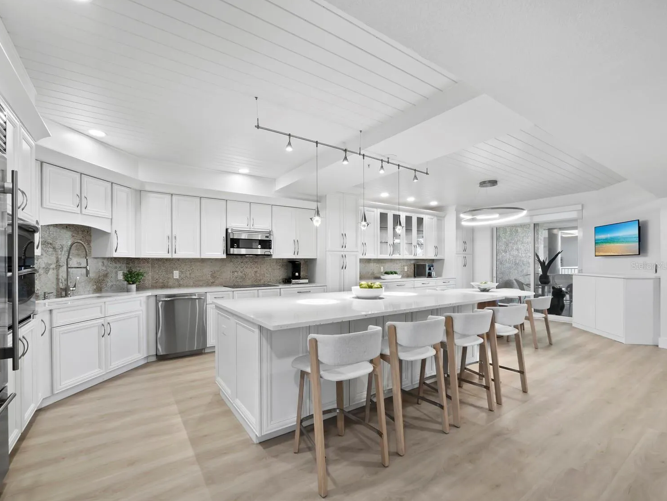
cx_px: 316
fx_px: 289
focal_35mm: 15
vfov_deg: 81.7
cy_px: 265
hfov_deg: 98.0
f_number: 11
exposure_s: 1/2
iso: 400
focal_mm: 7
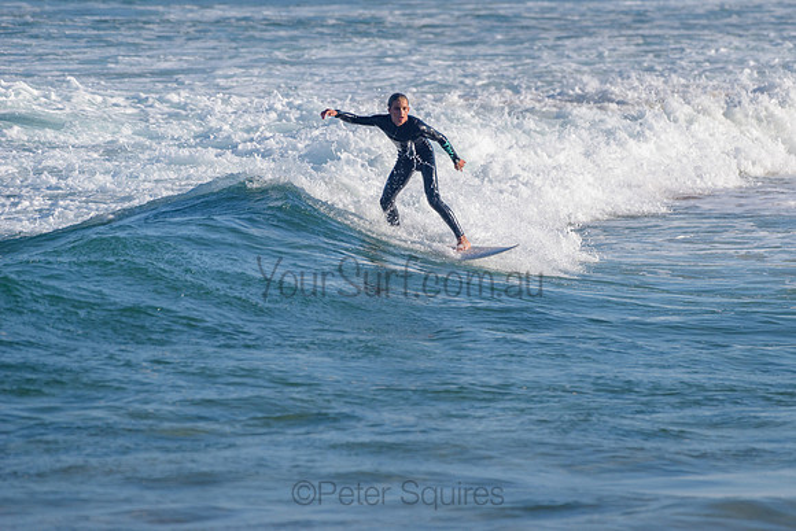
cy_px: 205
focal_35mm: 613
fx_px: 13562
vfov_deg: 2.2
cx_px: 488
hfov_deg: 3.4
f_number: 5.6
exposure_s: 1/2000
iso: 140
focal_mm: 500
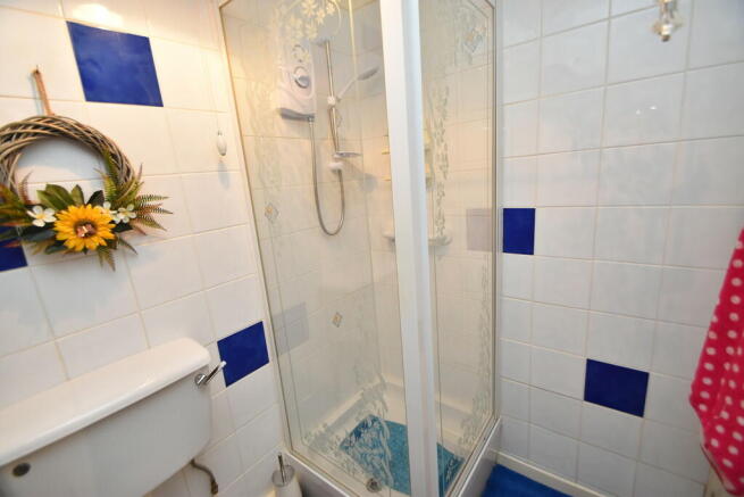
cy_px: 248
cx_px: 372
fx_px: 310
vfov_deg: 77.4
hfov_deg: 100.4
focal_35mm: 15
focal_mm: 10
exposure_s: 1/80
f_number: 4.5
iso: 800
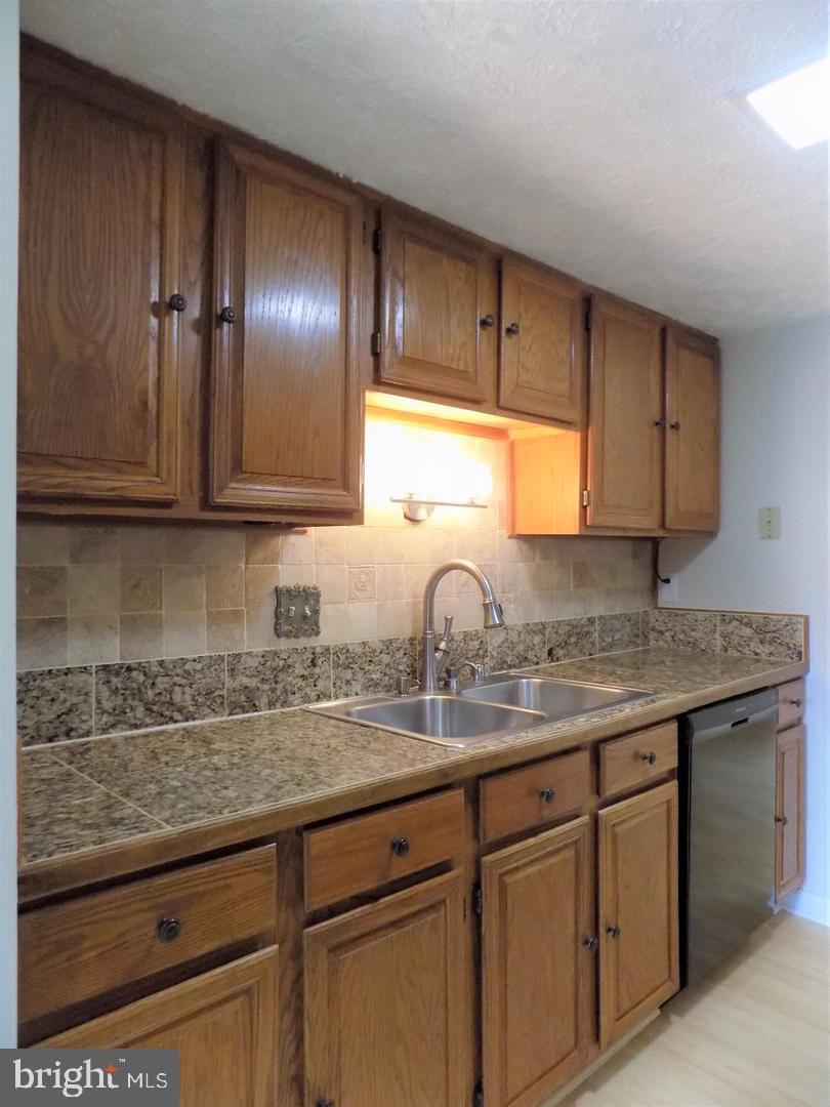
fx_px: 735
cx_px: 415
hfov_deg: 58.9
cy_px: 554
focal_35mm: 23
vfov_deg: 73.9
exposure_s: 1/30
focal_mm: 4
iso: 400
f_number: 3.1
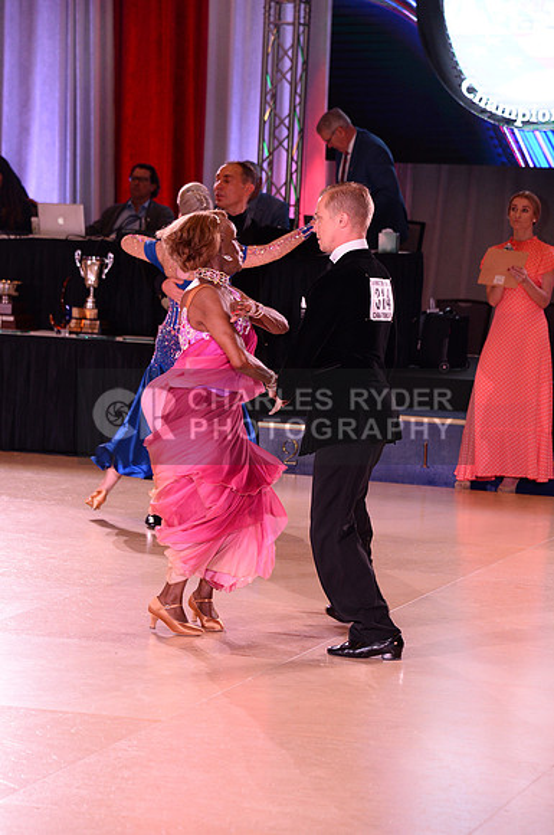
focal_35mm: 120
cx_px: 277
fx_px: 2778
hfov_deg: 11.4
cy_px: 418
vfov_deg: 17.1
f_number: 6.3
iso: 2500
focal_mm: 120
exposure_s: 1/250
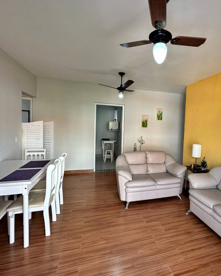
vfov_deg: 83.3
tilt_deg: -3.3
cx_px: 149
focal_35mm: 19
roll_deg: -2.4
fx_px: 155
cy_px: 134
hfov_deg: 68.7
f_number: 2.2
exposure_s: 1/120
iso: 80
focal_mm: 2.22
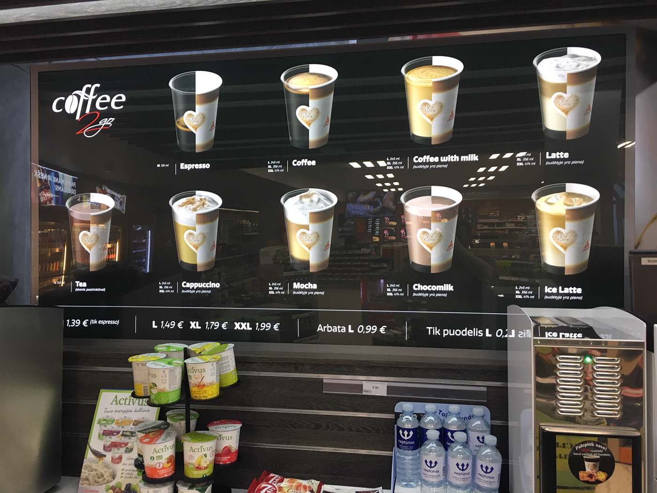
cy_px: 246
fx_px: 550
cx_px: 328
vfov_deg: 48.2
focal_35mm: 29
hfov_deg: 61.7
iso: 80
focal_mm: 4.15
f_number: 2.2
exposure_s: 1/33
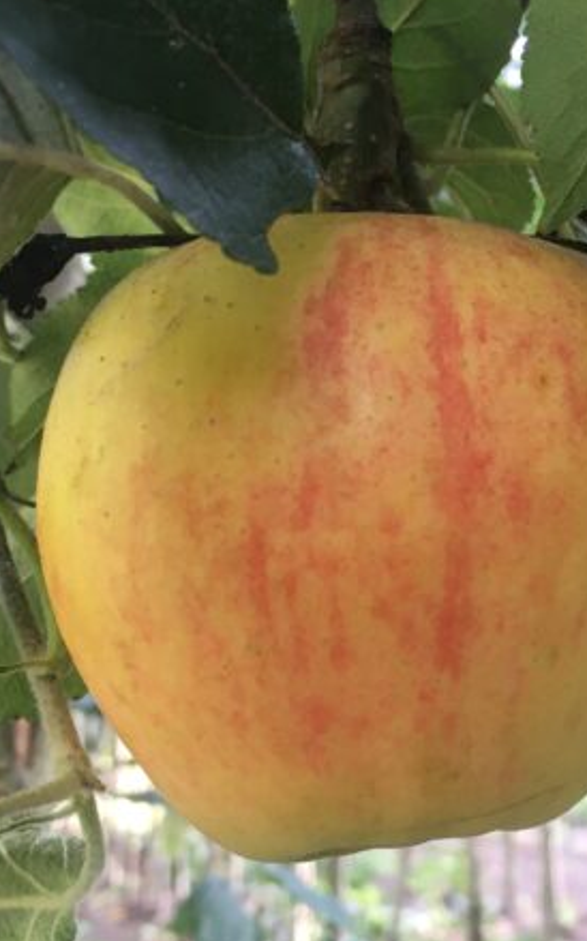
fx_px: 1435
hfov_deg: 23.0
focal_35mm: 56
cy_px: 508
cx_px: 383
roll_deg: +1.7
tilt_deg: +6.6
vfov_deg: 36.3
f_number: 2.2
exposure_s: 1/33
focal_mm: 4.15
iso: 32
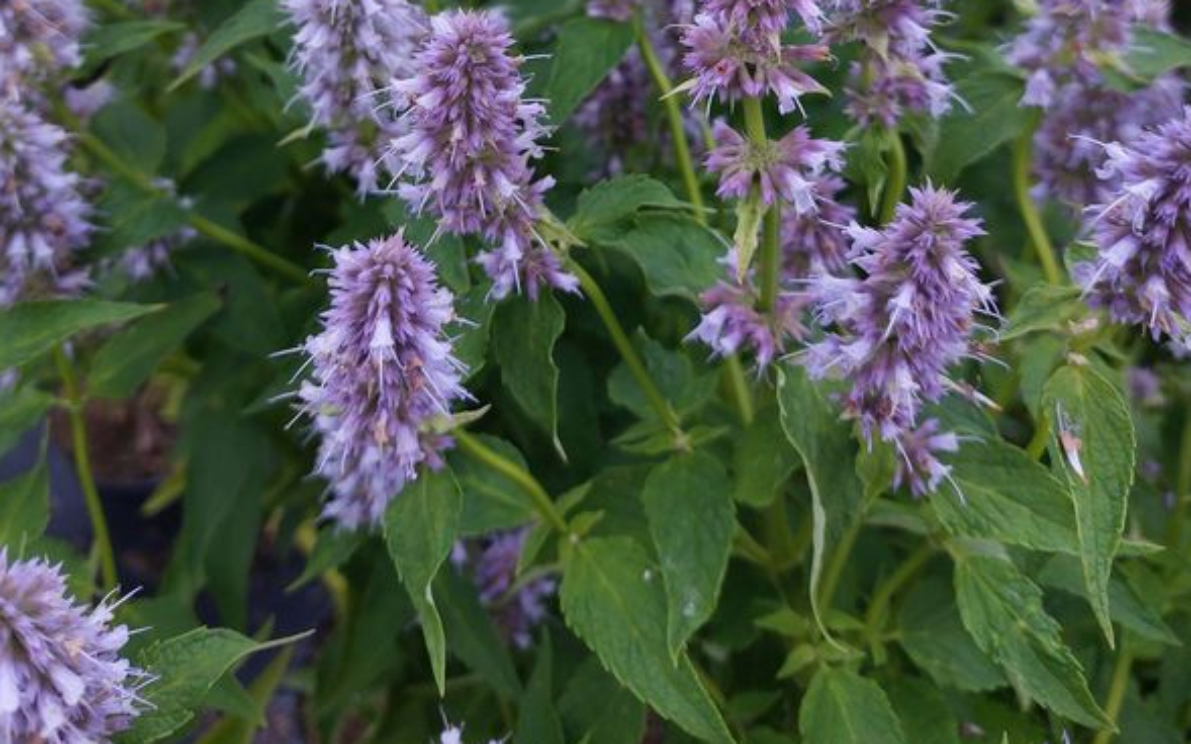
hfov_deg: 54.0
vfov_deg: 32.2
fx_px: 1168
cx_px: 588
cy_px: -22
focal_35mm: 36
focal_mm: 5.23
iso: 80
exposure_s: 1/50
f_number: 1.8
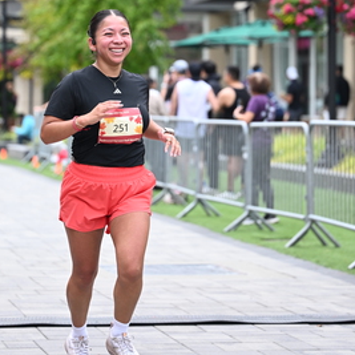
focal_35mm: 161
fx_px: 1868
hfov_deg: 10.9
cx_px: 168
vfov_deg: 10.8
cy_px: 66
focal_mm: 92
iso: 640
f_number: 2.8
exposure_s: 1/2000
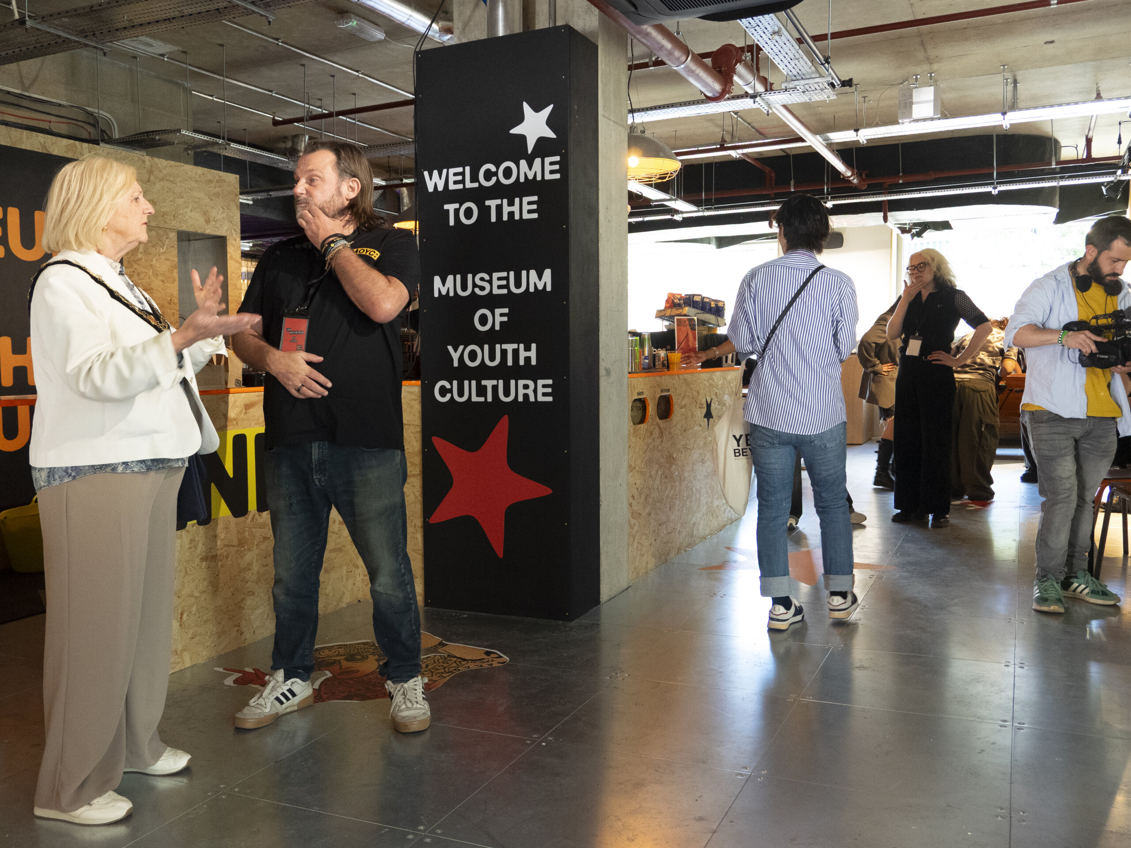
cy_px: 424
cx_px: 566
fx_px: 980
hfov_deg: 60.0
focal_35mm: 30
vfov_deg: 46.8
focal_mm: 15
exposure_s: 1/60
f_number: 4
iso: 1600
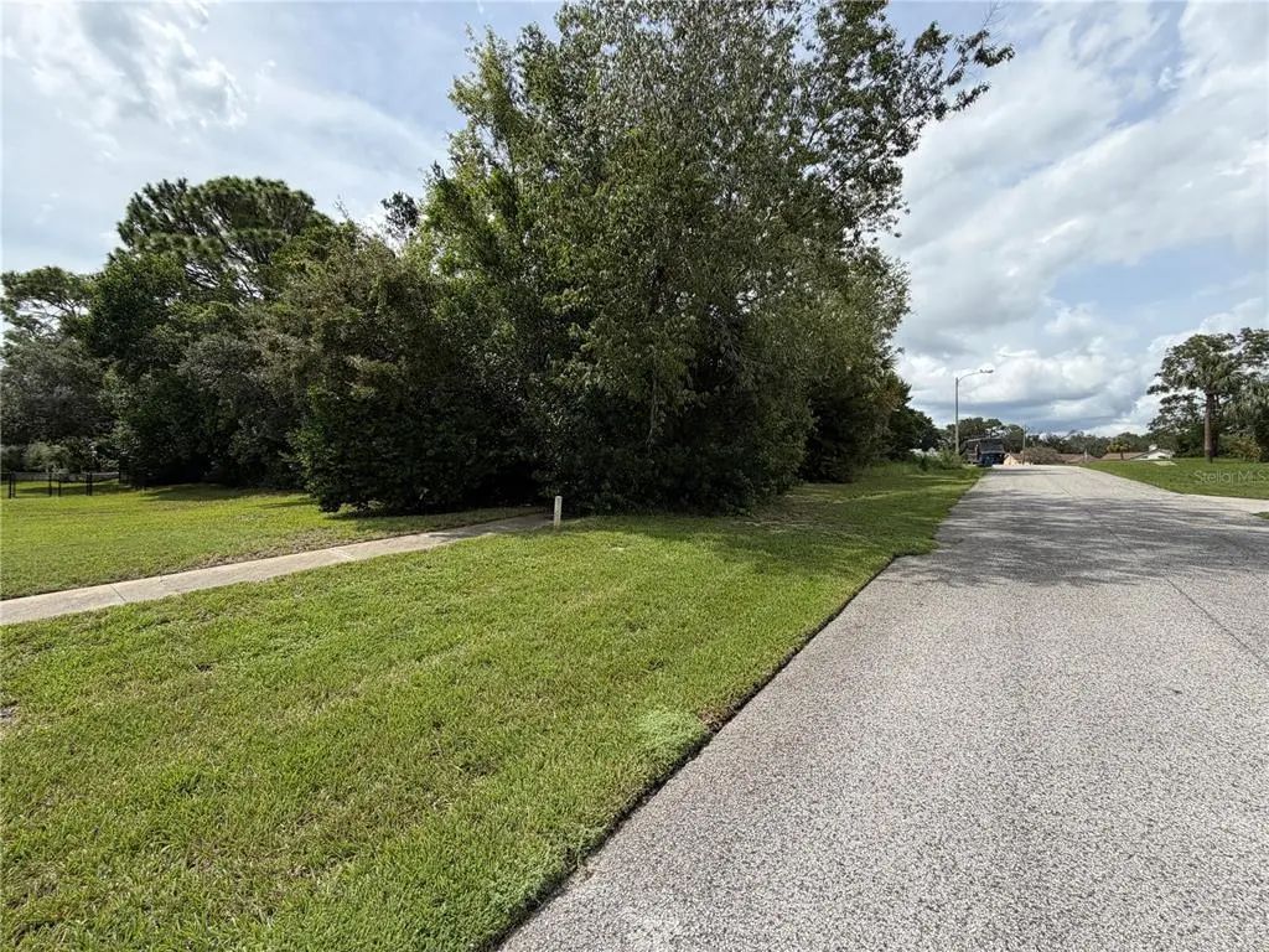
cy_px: 476
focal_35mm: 14
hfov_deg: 102.1
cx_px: 634
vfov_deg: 85.7
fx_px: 513
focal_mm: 2.22
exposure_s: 1/809
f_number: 2.2
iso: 25
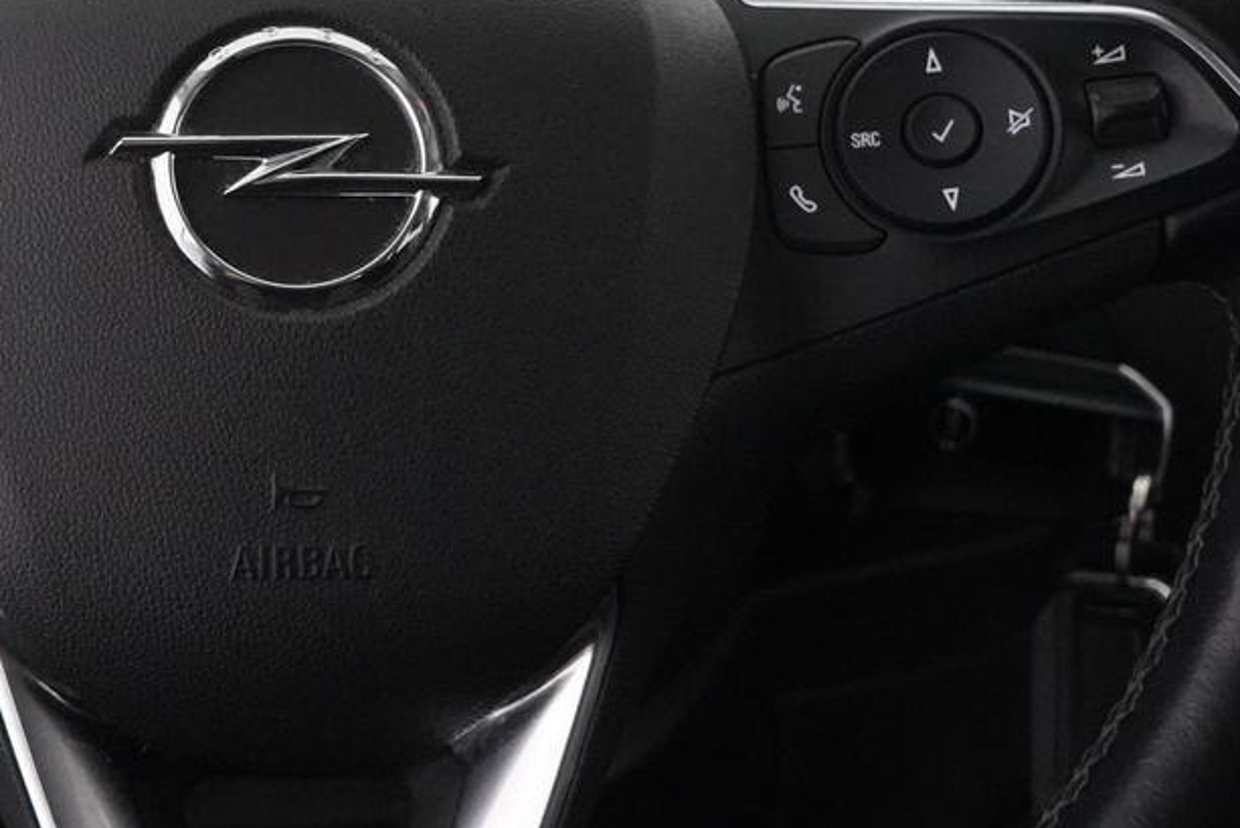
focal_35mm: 74
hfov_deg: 26.9
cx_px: 295
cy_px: 158
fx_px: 2549
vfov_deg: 18.3
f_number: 6.3
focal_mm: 28
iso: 12800
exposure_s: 1/60
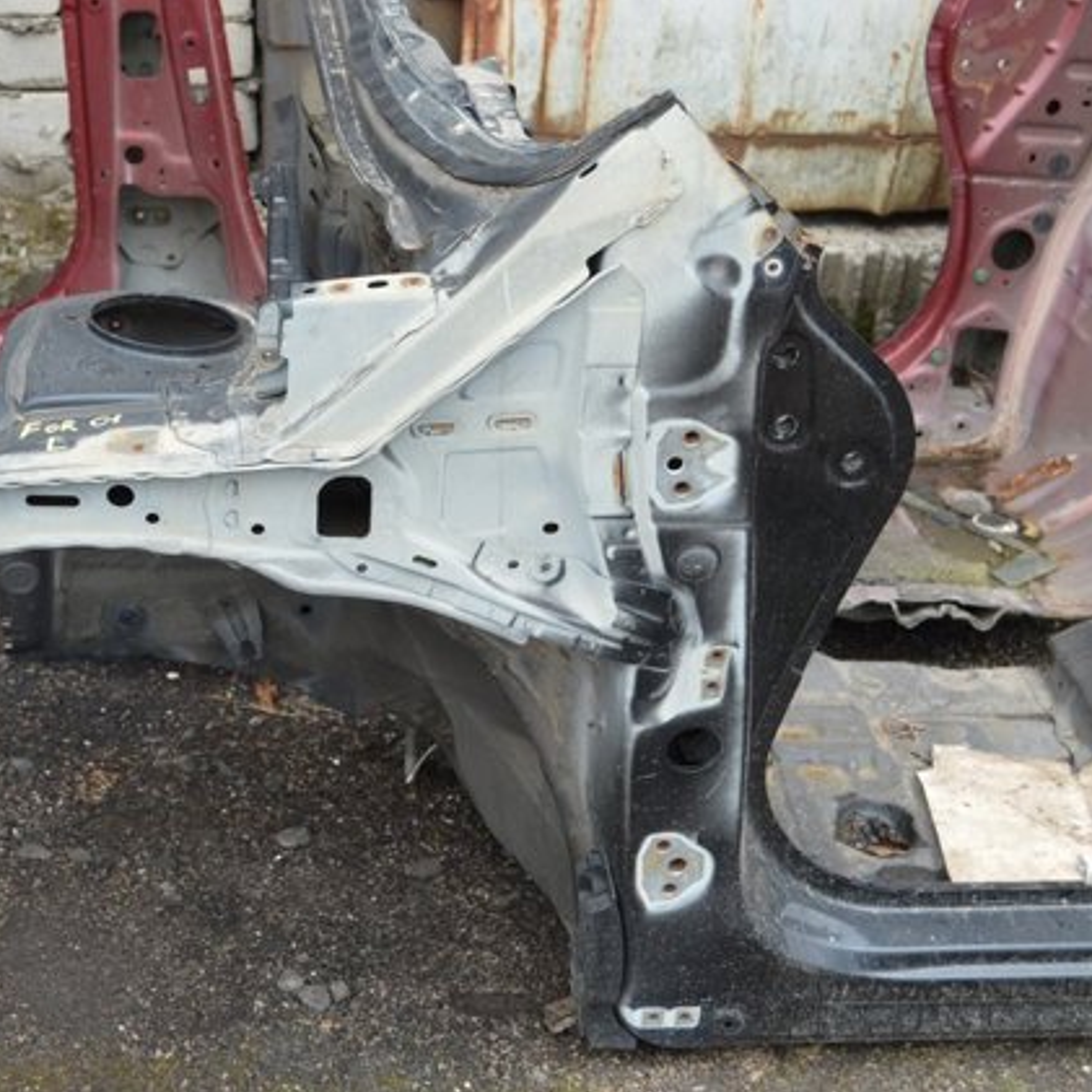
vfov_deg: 29.6
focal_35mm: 58
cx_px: 392
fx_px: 2070
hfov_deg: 29.4
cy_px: 549
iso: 400
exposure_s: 1/125
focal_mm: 30
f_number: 5.6
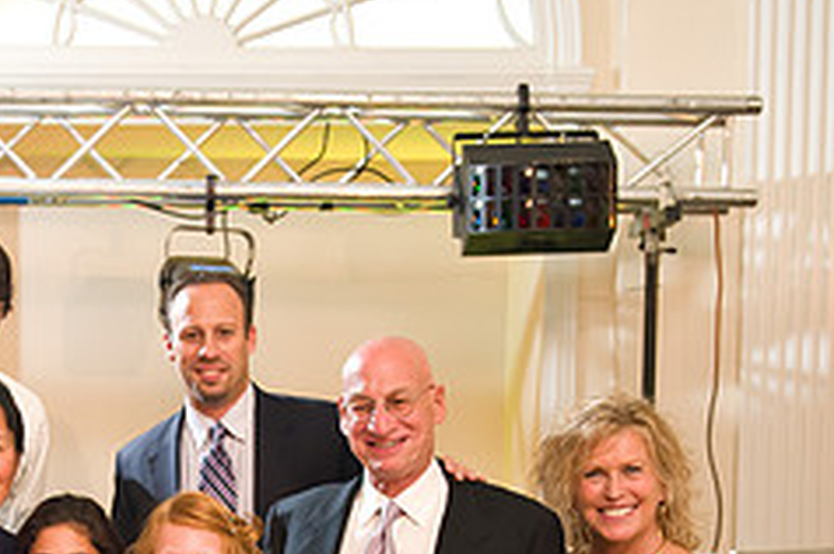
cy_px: 596
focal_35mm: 83
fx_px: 1920
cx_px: 165
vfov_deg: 16.0
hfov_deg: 24.1
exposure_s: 1/125
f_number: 3.2
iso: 1600
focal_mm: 34
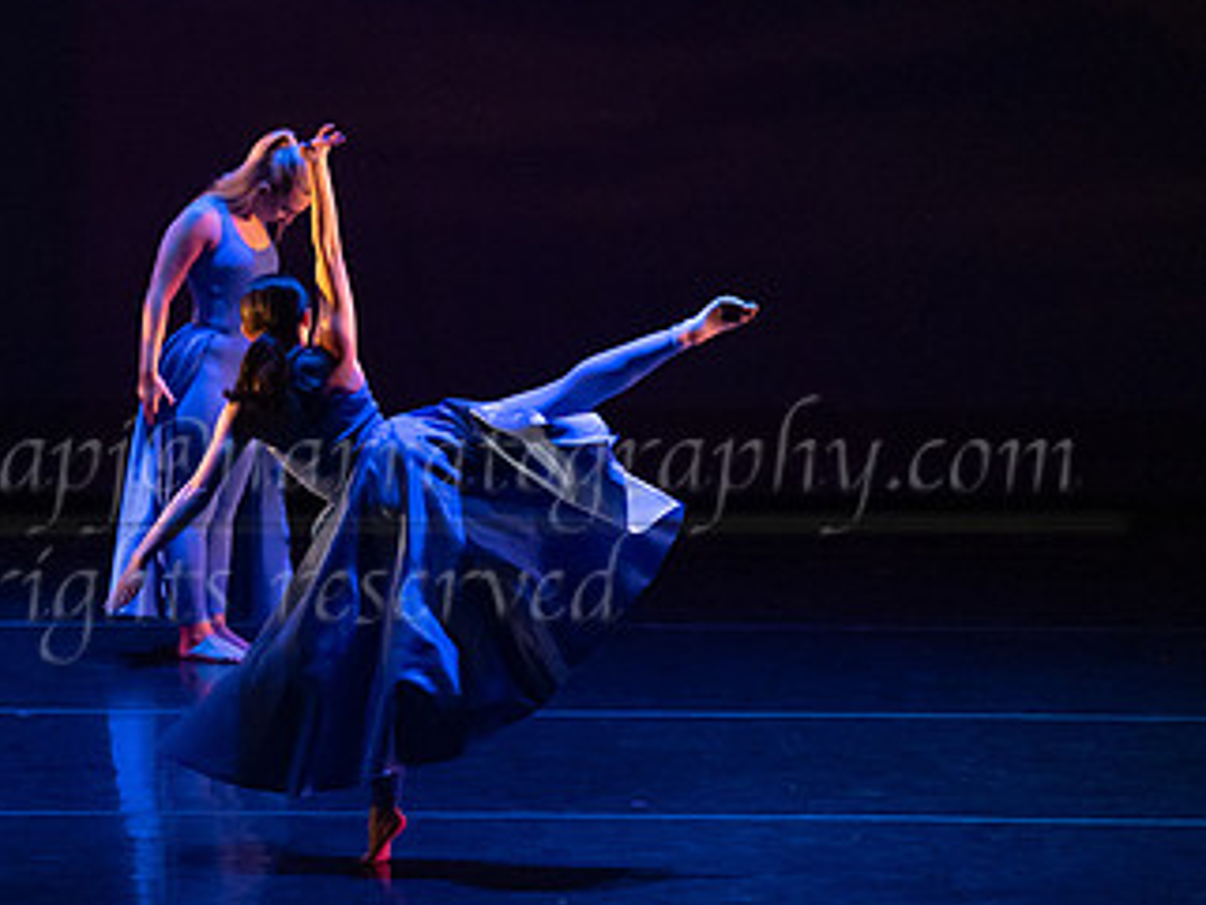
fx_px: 9689
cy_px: 520
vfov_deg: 5.4
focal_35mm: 278
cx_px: 128
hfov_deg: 7.1
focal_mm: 160
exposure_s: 1/250
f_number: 3.5
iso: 3200
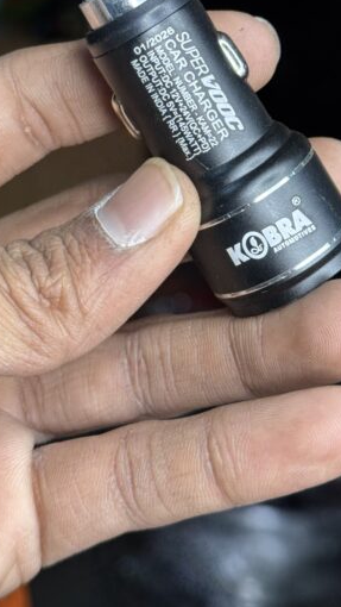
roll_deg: -4.0
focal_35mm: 82
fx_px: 1318
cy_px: 136
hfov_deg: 14.7
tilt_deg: -11.5
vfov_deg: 25.5
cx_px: 132
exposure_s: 1/100
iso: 50
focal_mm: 6.76
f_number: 1.78
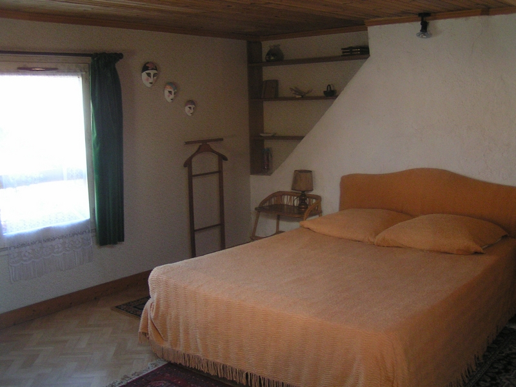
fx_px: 566
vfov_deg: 37.7
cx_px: 258
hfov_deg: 49.0
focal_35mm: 38
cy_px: 194
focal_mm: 5.8
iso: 125
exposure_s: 1/40
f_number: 2.8
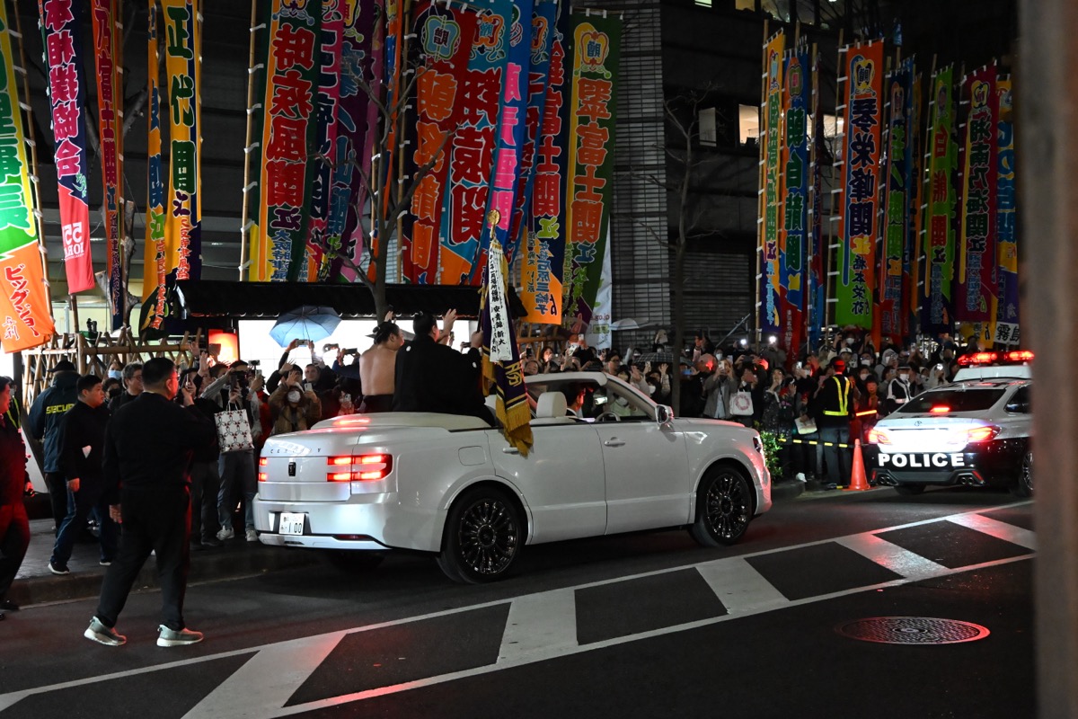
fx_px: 1497
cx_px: 539
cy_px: 360
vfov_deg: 27.0
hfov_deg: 39.6
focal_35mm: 50
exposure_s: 1/60
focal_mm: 50
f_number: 6.3
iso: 11400
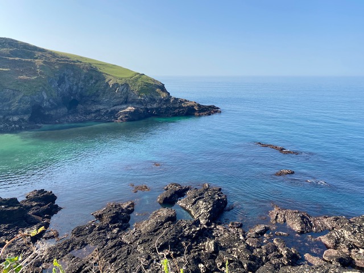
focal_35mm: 26
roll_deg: -1.2
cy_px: 136
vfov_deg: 53.1
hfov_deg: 67.3
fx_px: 273
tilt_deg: -13.0
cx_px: 182
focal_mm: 4.25
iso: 32
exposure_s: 1/2070
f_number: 1.8
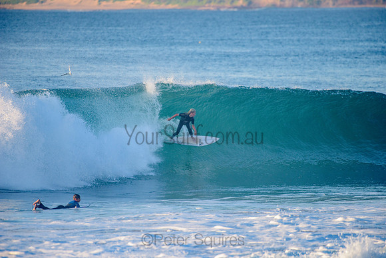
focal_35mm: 500
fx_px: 5362
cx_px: 193
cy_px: 129
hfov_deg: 4.1
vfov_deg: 2.8
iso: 450
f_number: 5.6
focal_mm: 500
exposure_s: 1/1250
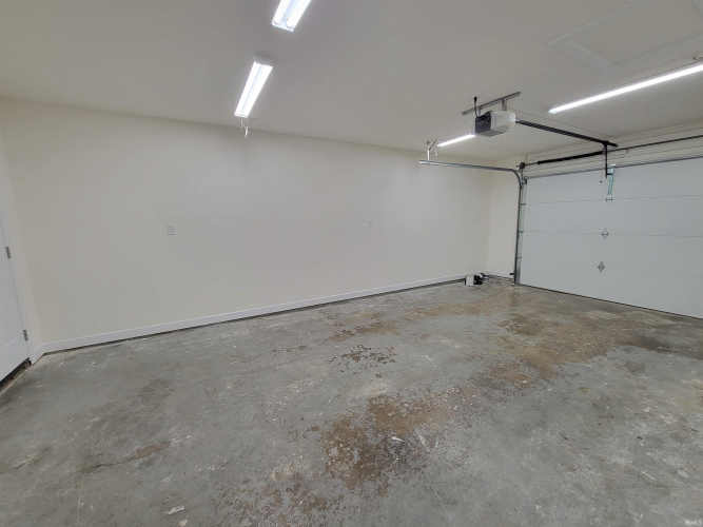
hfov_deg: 106.2
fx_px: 264
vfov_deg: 89.9
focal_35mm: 13
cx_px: 352
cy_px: 264
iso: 125
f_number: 2.2
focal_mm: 2.2
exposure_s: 1/60
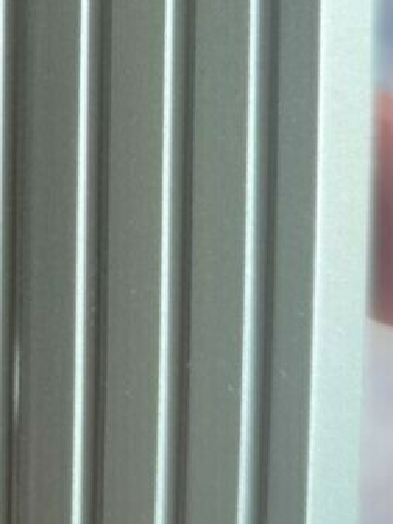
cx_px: -27
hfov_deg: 20.2
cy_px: 101
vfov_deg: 27.2
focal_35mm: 70
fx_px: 1060
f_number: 1.65
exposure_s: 1/100
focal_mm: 6.14
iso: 400
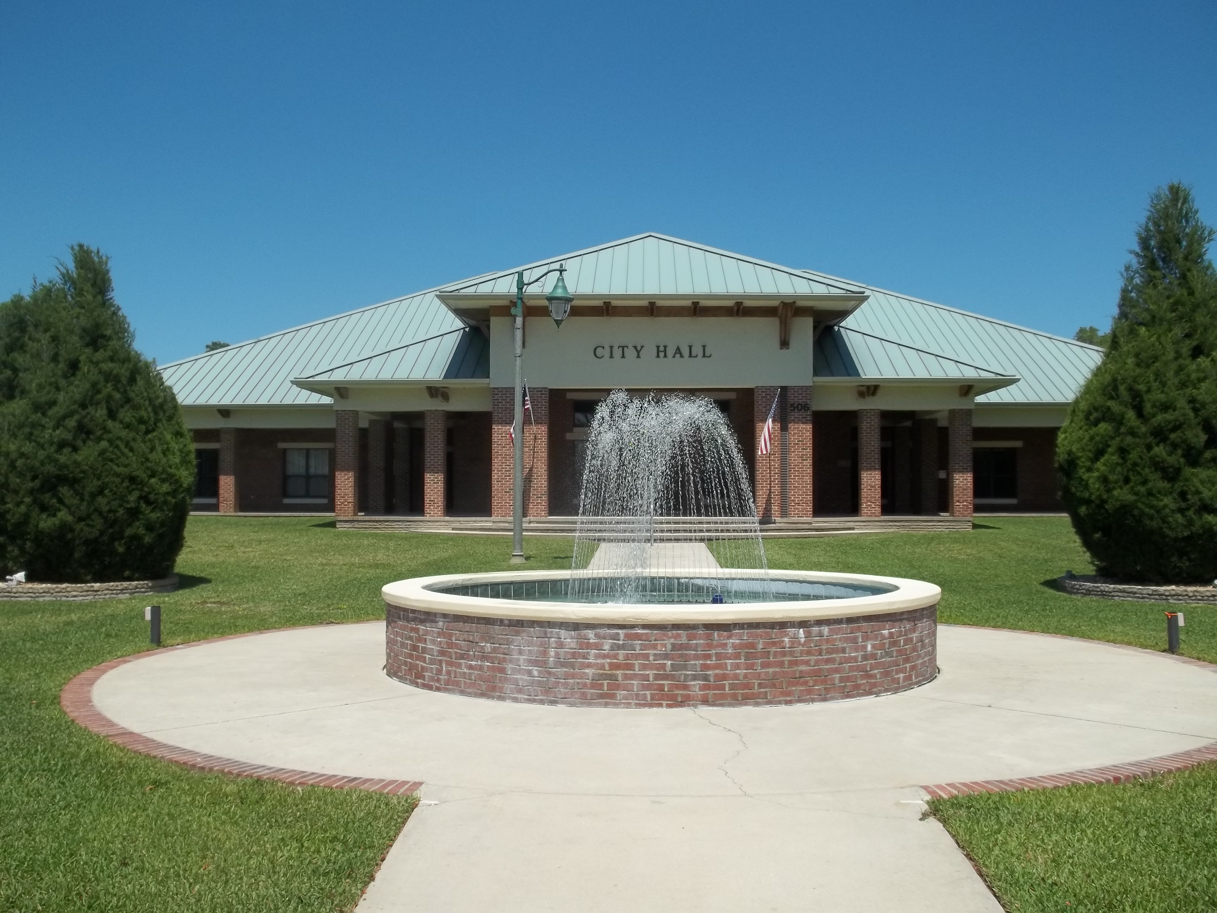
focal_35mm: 33
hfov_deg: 55.4
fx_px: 1160
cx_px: 608
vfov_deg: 42.9
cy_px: 456
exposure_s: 1/250
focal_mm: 5.9
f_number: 8
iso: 64
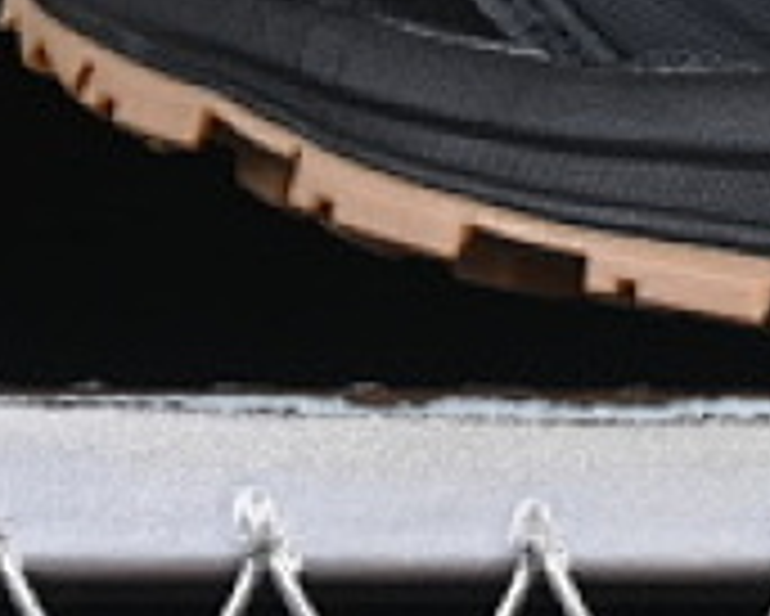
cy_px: -598
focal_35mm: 444
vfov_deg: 3.5
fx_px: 10124
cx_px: 1675
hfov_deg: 4.3
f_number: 6.3
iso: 160
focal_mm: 50
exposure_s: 1/60
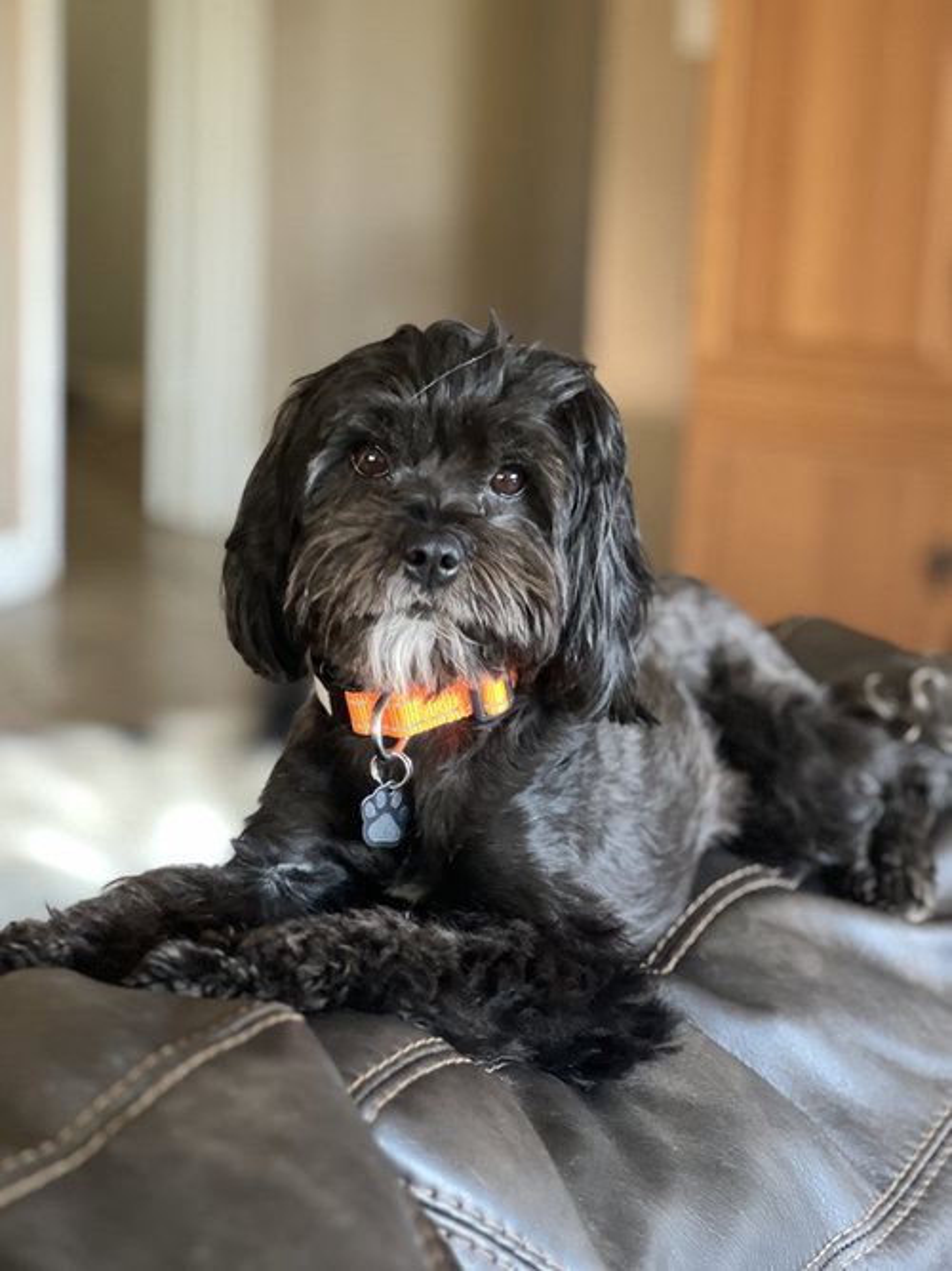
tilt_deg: -12.7
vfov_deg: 25.3
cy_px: 636
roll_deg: -2.3
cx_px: 476
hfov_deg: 19.1
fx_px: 2824
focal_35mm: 77
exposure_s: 1/20
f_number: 2.8
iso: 500
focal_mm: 9
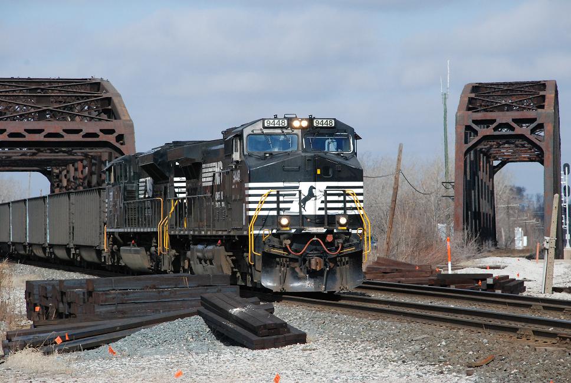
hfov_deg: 11.0
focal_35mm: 188
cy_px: 192
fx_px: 2978
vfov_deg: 7.3
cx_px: 286
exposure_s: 1/1600
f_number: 10
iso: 1000
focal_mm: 125
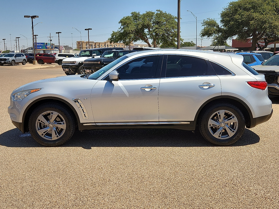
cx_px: 140
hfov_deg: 73.9
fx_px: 185
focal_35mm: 23
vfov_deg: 58.9
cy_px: 104
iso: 50
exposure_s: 1/1667
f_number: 1.8
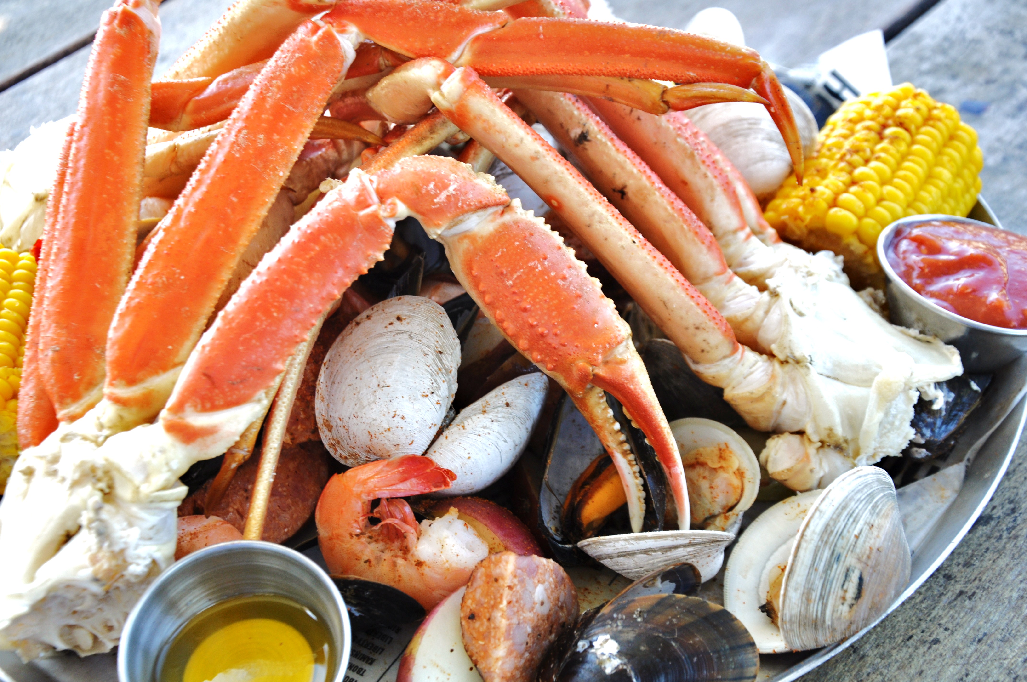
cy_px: 341
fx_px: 1923
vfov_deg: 20.1
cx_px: 514
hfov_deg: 29.9
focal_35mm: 68
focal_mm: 45
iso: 200
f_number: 6.3
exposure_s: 1/40
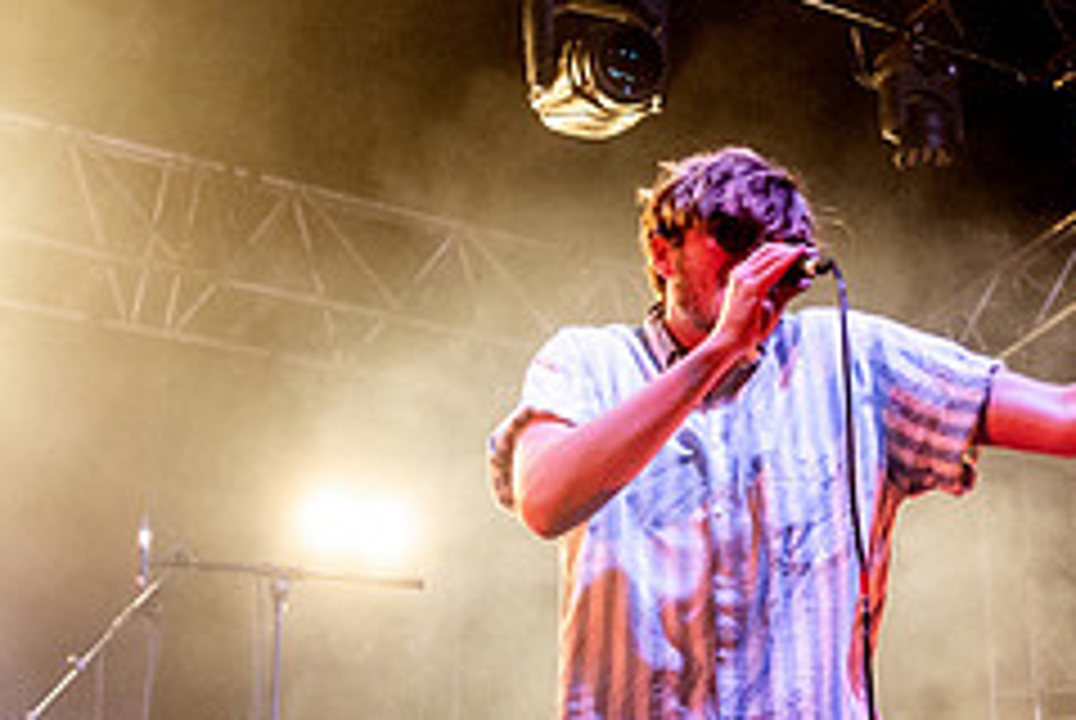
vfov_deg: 16.1
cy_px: 353
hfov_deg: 23.5
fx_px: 2544
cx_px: 855
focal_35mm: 85
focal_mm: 35
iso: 4000
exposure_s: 1/160
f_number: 3.5
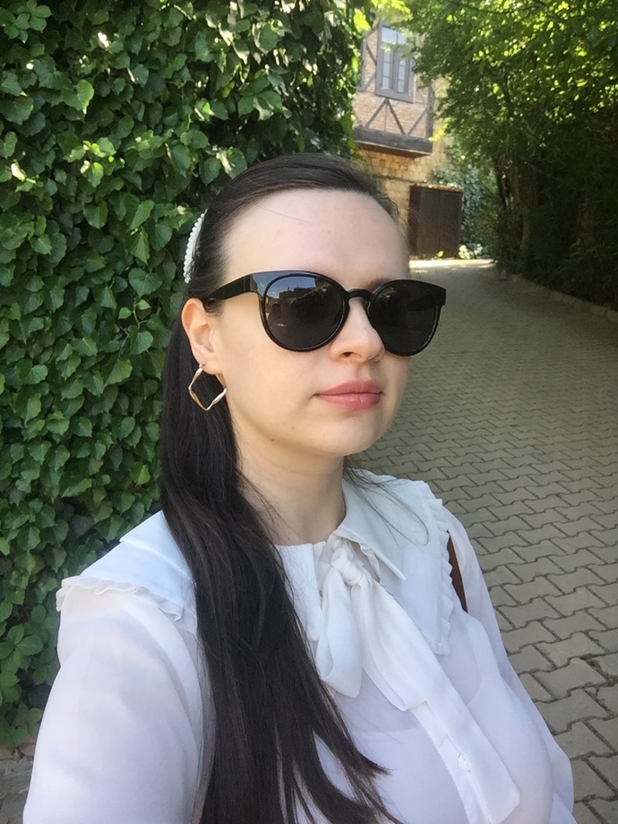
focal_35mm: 31
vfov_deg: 58.4
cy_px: 412
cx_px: 309
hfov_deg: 45.4
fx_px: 738
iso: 32
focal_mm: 2.65
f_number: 2.2
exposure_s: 1/101
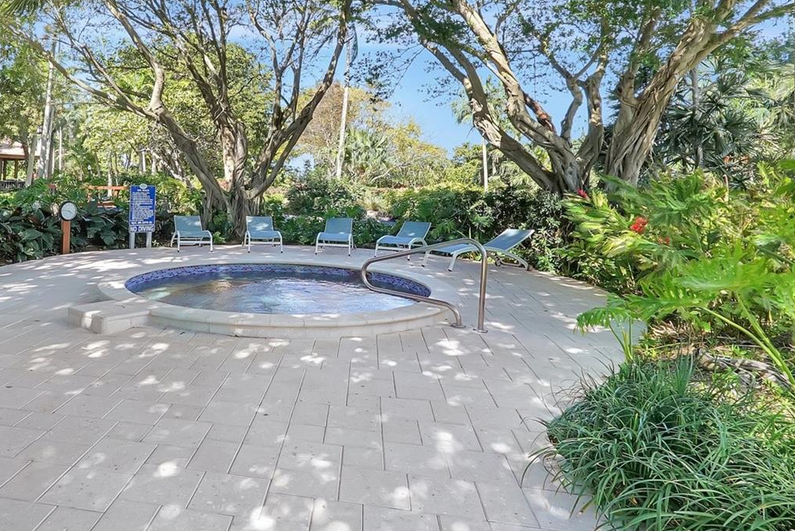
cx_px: 276
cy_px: 214
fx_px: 570
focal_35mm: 26
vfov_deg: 49.7
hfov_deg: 68.2
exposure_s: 1/250
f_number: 14
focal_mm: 16.5
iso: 640
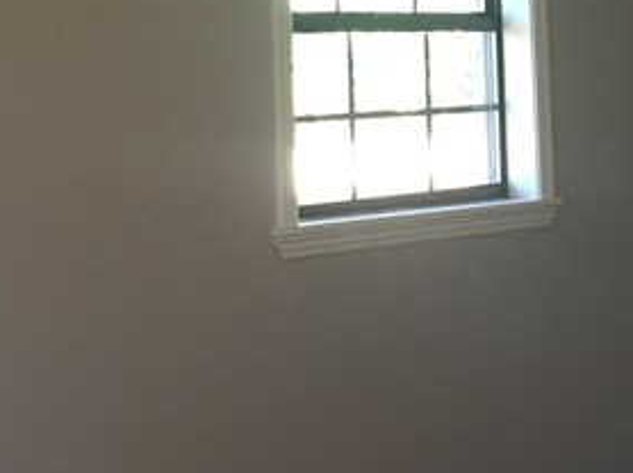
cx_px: 560
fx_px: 1955
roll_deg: +1.1
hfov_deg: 18.1
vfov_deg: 13.7
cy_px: 23
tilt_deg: +1.5
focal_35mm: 107
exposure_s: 1/15
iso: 40
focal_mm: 4.15
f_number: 2.2
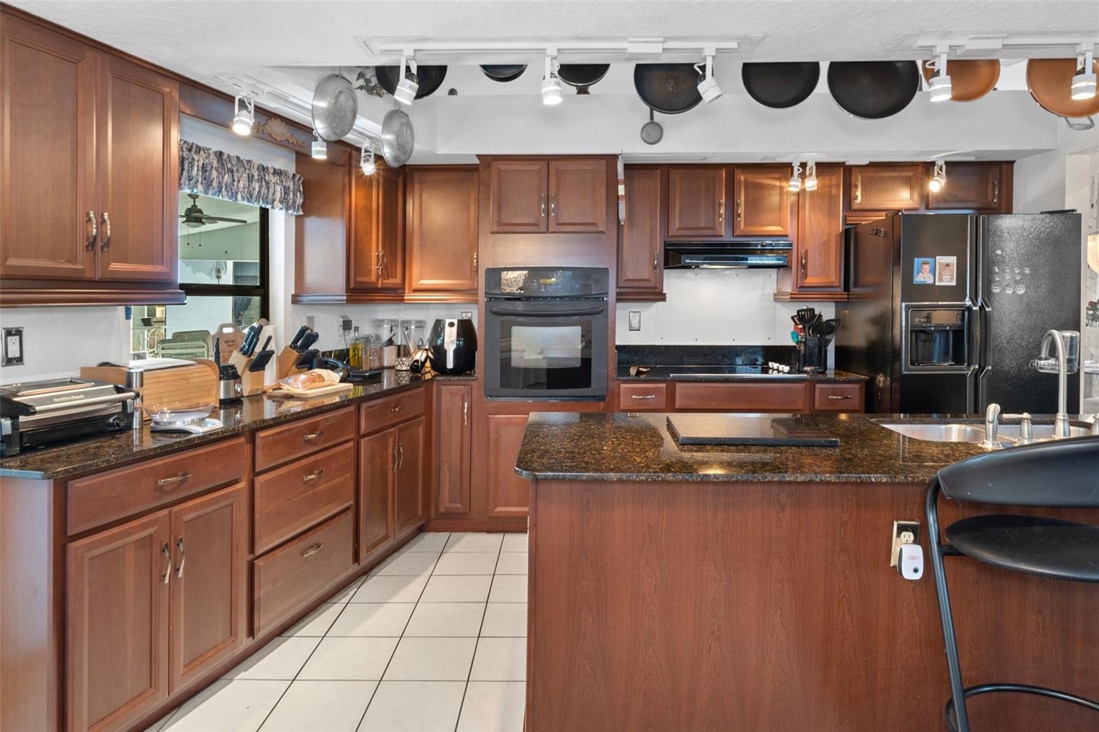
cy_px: 366
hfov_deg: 81.2
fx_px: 641
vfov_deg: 59.5
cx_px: 550
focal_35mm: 21
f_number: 8
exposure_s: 2
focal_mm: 14
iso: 640
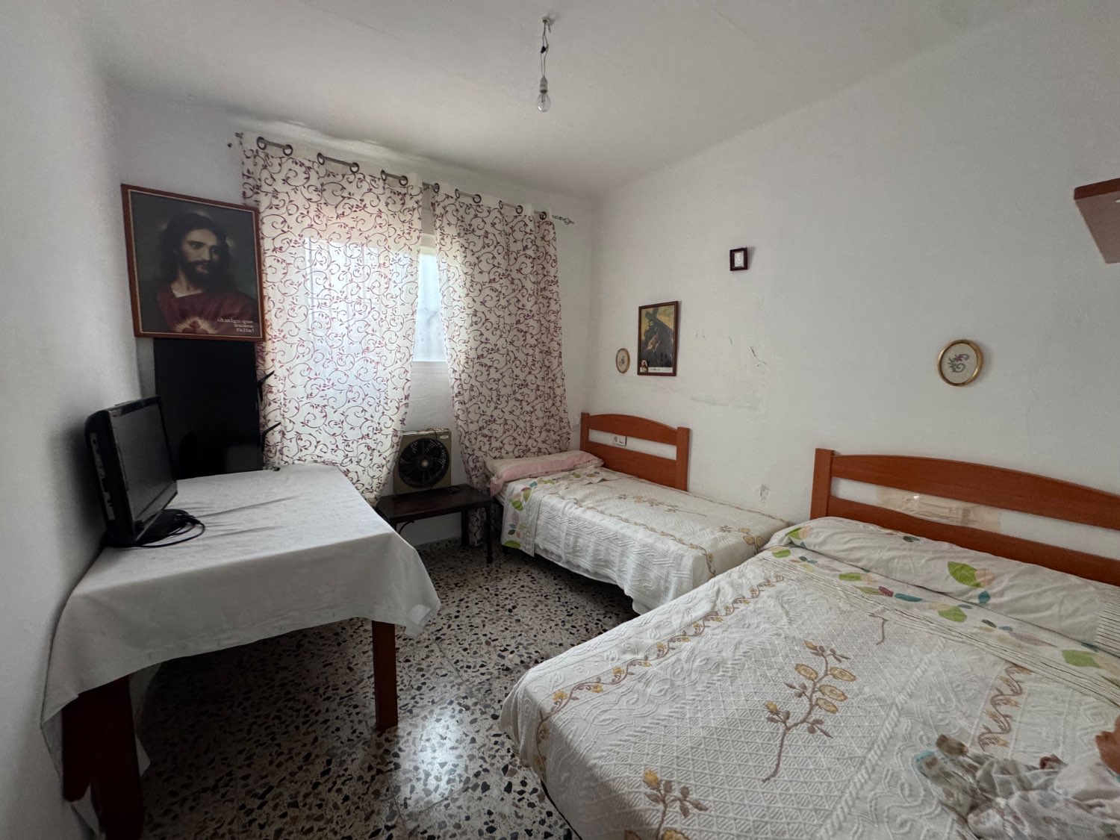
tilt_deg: -5.6
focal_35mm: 14
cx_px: 560
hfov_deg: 102.1
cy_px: 420
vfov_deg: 85.7
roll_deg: -0.4
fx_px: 453
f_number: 2.2
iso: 250
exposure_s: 1/99
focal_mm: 2.22
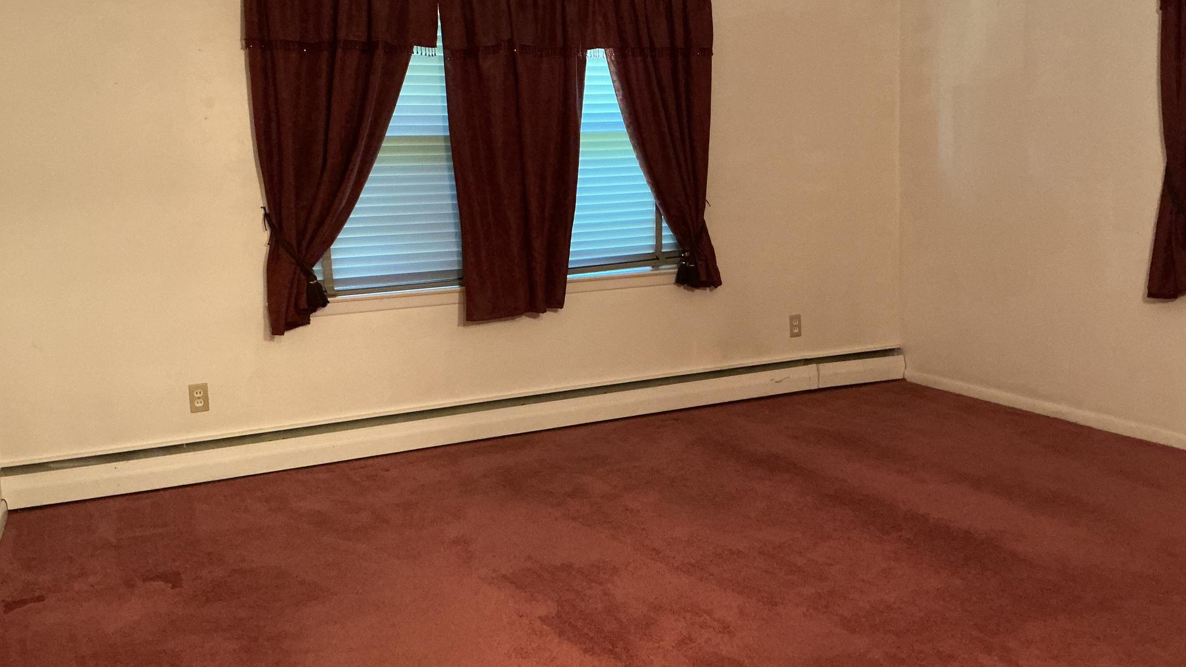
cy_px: 291
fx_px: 1038
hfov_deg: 59.5
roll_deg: +2.8
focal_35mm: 33
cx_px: 585
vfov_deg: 35.6
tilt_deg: -6.3
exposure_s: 1/24
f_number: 1.8
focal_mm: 3
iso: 500
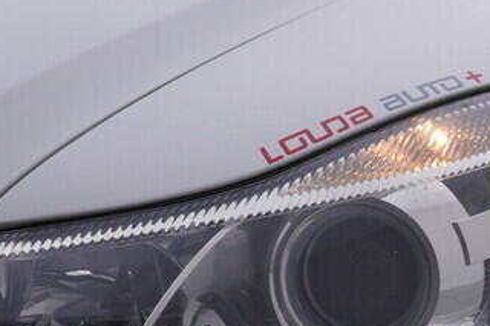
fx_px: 2204
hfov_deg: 12.4
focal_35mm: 162
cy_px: 422
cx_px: 606
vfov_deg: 8.3
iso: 125
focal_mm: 24
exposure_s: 1/125
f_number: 5
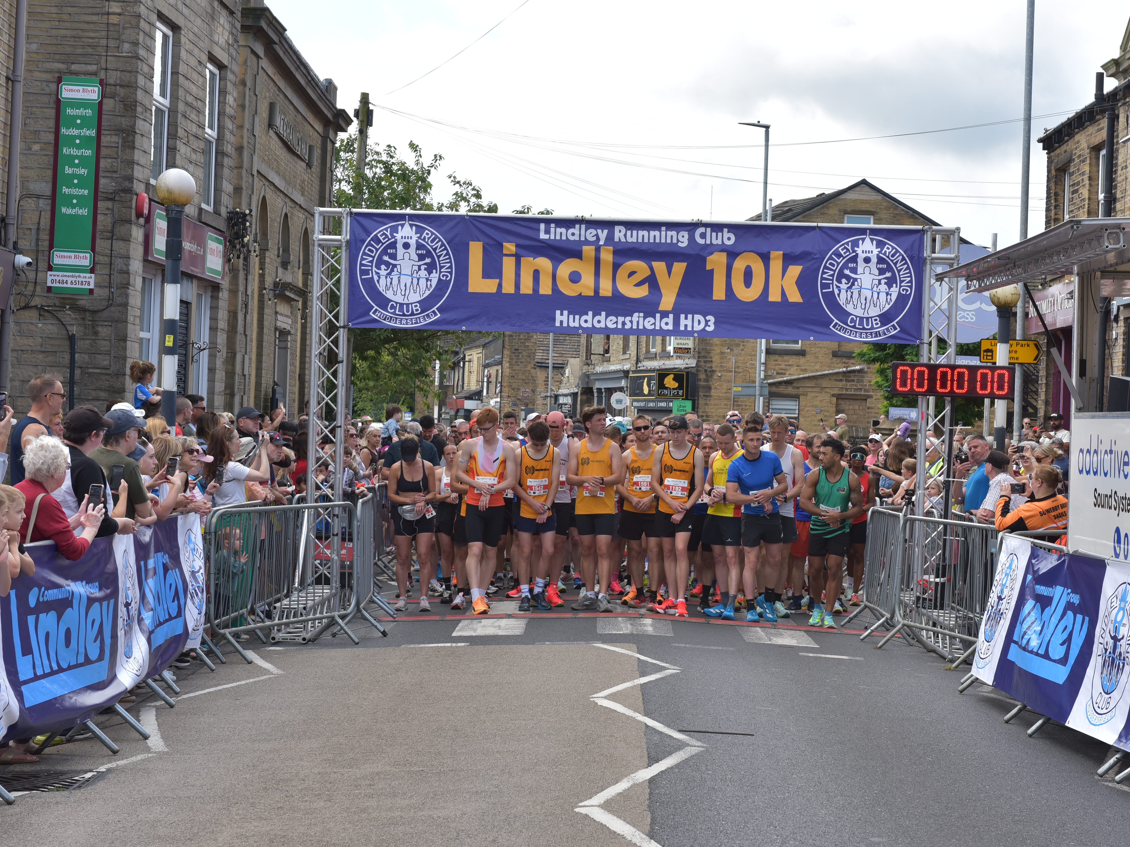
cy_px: 423
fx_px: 2481
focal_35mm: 76
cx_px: 635
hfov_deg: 25.6
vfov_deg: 19.4
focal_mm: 70
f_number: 10
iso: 640
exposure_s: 1/640
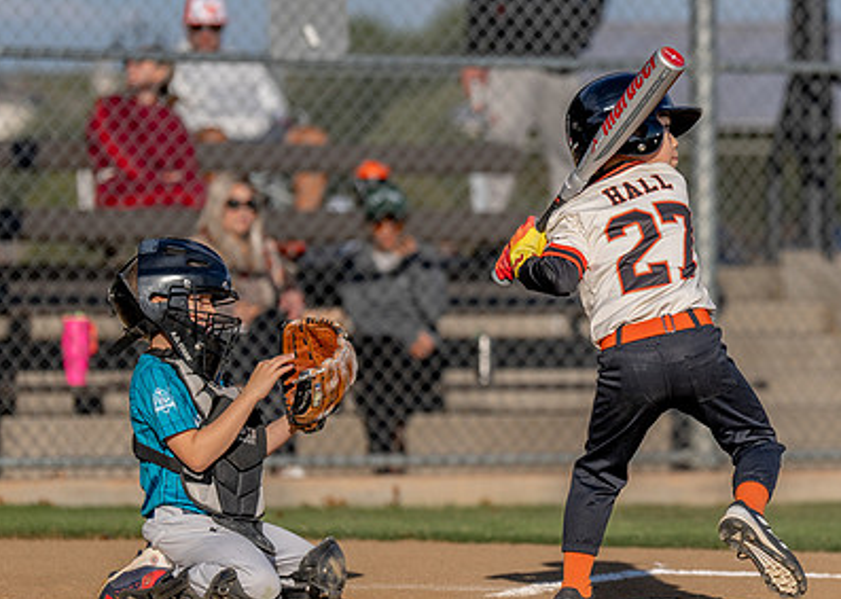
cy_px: 288
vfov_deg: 5.2
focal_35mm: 278
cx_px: 665
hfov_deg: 7.2
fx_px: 6636
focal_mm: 140
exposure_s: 1/3200
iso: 100
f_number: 2.8
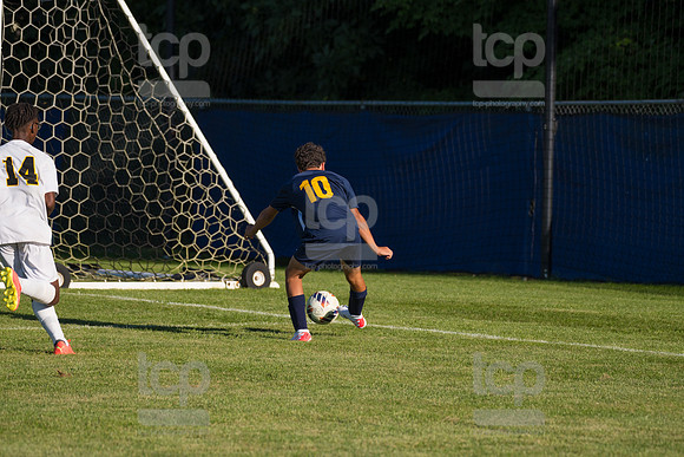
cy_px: 228
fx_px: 4371
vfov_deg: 6.0
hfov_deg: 8.9
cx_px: 342
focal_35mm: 230
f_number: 5.6
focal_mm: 230
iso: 320
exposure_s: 1/2000
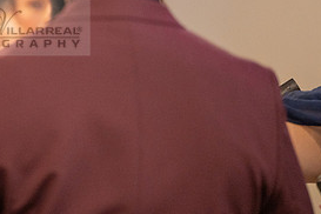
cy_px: 28
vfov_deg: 3.2
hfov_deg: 4.8
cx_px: -9
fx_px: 3789
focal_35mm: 425
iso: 1600
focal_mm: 200
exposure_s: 1/125
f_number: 2.8
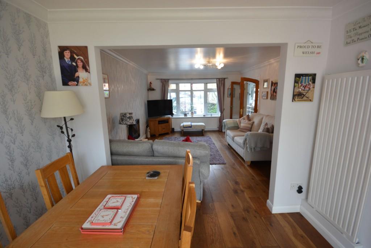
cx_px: 186
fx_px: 155
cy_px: 124
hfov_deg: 100.4
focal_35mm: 15
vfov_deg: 77.3
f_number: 8
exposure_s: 1/20
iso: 400
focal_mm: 10
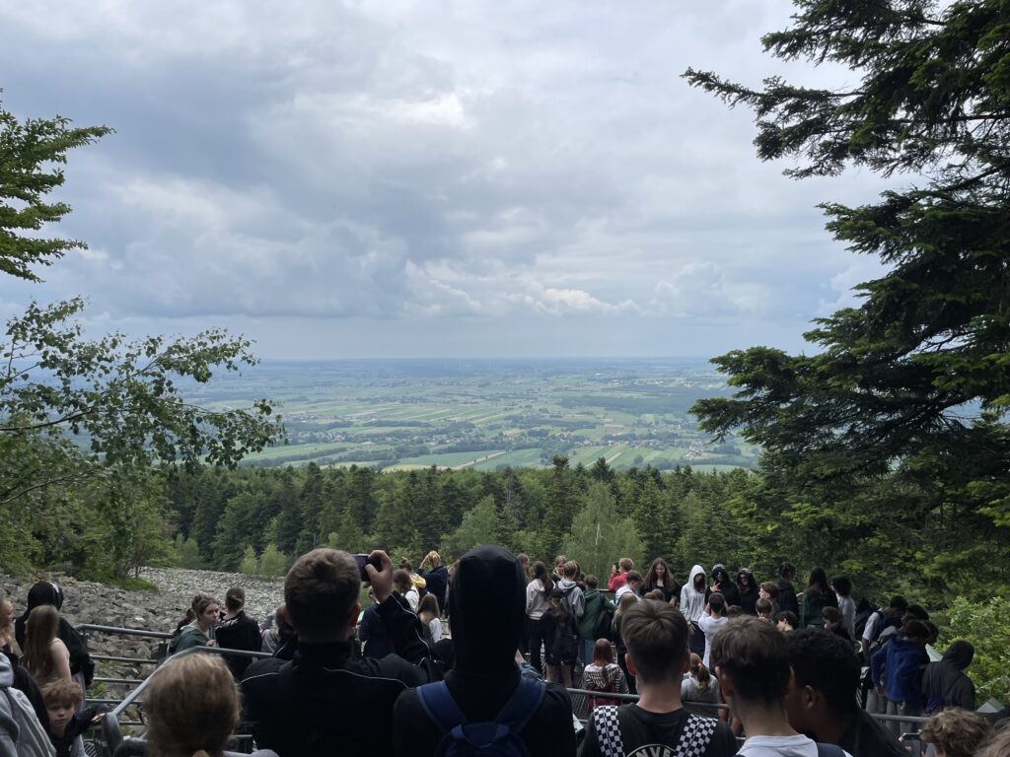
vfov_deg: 53.1
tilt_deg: -1.8
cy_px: 378
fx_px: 759
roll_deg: +0.8
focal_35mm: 26
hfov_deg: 67.3
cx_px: 505
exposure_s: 1/4132
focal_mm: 4.2
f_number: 1.6
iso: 32
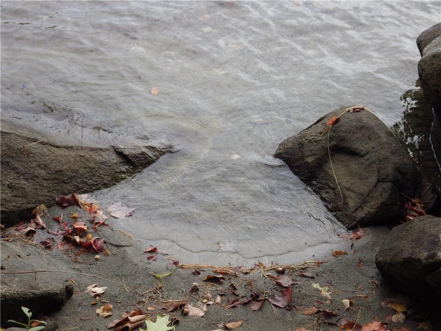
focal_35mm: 71
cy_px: 166
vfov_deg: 20.7
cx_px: 220
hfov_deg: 27.4
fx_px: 905
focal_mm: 12.8
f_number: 4.2
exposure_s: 1/125
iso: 100
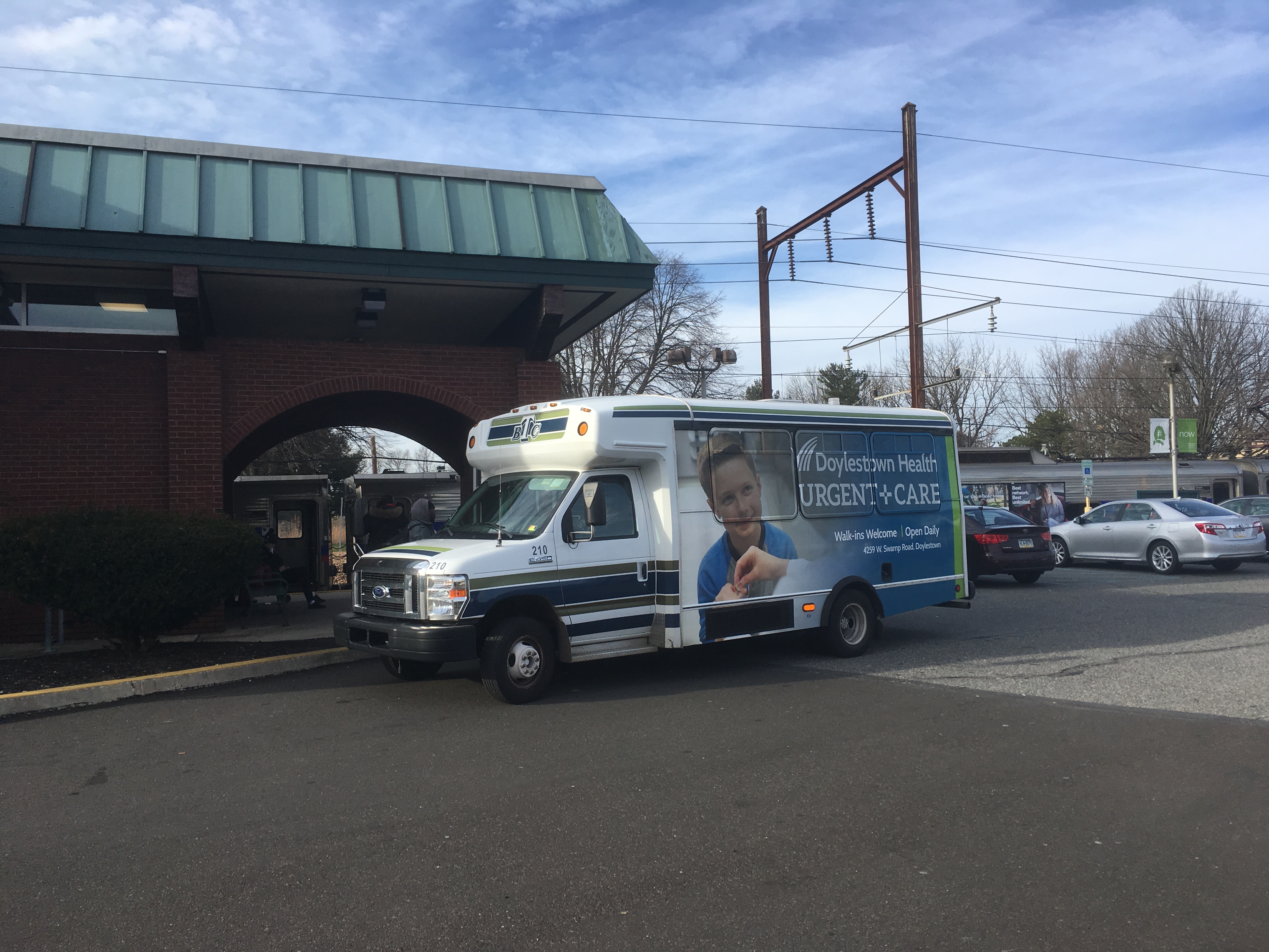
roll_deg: +0.5
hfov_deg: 61.7
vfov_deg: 48.2
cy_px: 476
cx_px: 634
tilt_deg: +1.5
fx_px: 1063
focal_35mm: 29
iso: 25
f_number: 2.2
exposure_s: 1/927
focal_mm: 4.15
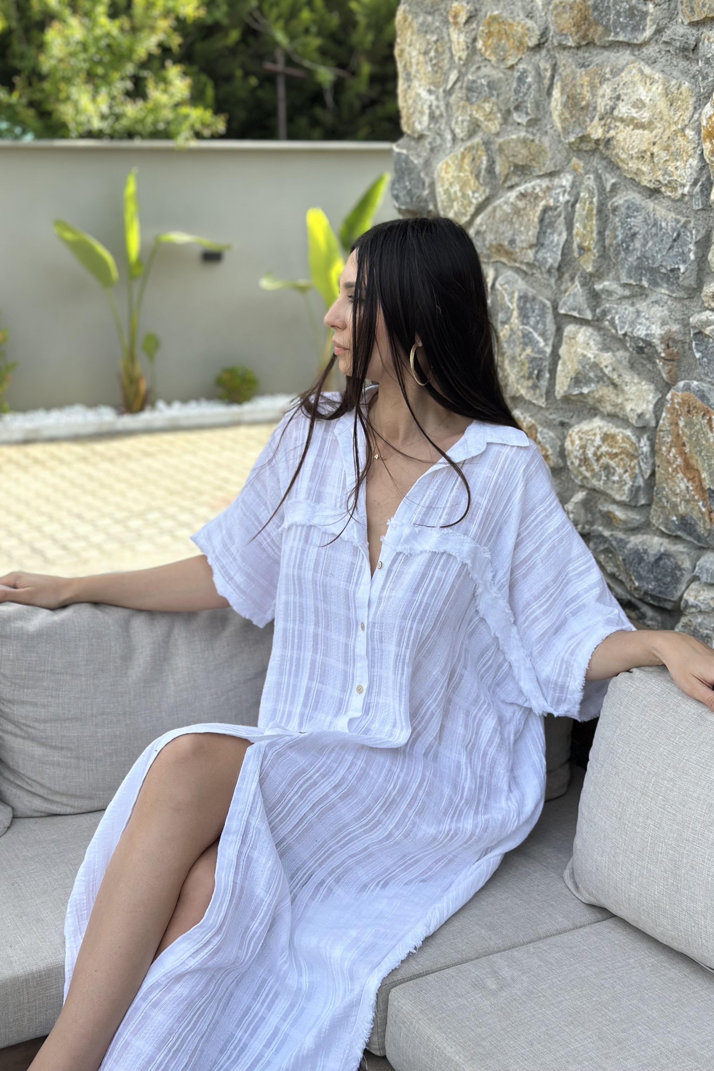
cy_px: 536
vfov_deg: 39.6
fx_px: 1487
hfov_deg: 27.0
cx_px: 390
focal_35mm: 50
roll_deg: +0.6
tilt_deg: -14.5
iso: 80
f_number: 1.78
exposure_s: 1/1848
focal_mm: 6.86
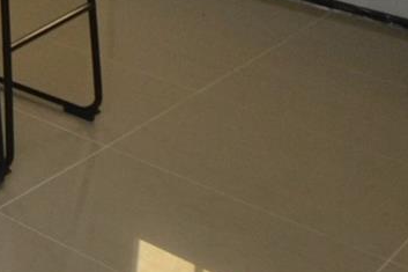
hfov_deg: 13.1
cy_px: -348
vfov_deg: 12.7
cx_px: -691
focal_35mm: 87
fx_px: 985
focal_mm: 10
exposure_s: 1/60
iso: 500
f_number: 4
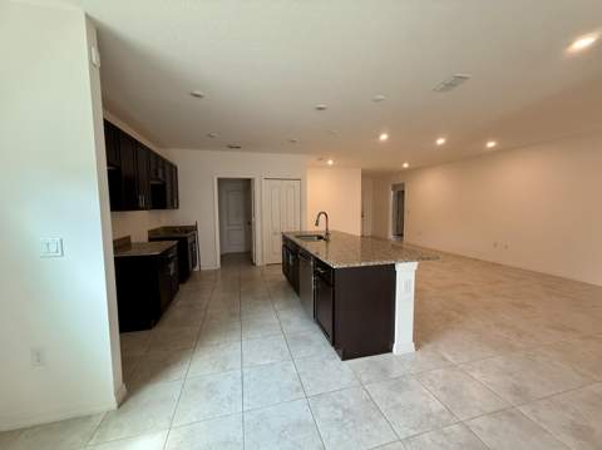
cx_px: 301
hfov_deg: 102.1
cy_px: 225
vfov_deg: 85.6
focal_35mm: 14
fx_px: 243
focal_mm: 2.22
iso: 200
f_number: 2.2
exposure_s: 1/60
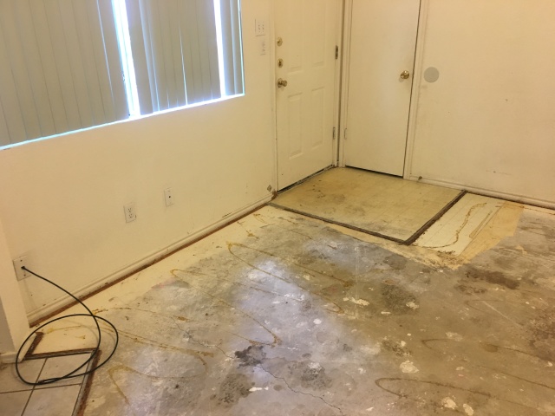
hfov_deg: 61.7
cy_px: 208
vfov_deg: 48.2
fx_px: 465
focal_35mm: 29
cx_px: 278
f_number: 2.2
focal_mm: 4.15
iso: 80
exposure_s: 1/30
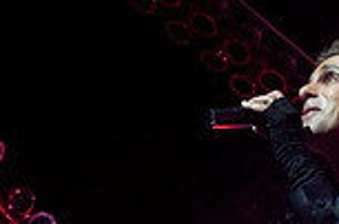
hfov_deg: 18.0
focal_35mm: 114
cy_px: 159
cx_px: 146
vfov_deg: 11.9
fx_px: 1070
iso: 800
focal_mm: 20
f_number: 3.2
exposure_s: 1/100
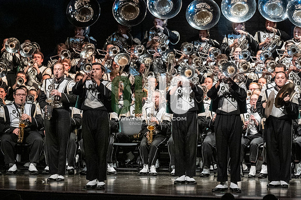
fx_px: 1880
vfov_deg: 6.1
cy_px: 100
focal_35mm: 225
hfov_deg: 9.2
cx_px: 150
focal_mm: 150
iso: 4000
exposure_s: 1/500
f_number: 4
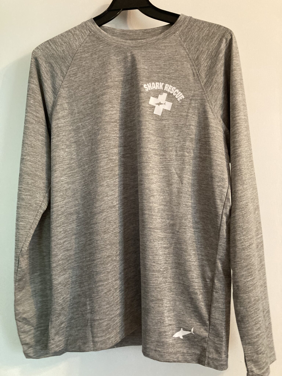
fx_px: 304
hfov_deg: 49.7
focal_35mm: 28
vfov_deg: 63.4
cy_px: 188
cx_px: 141
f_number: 1.8
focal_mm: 3.99
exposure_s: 1/40
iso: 320
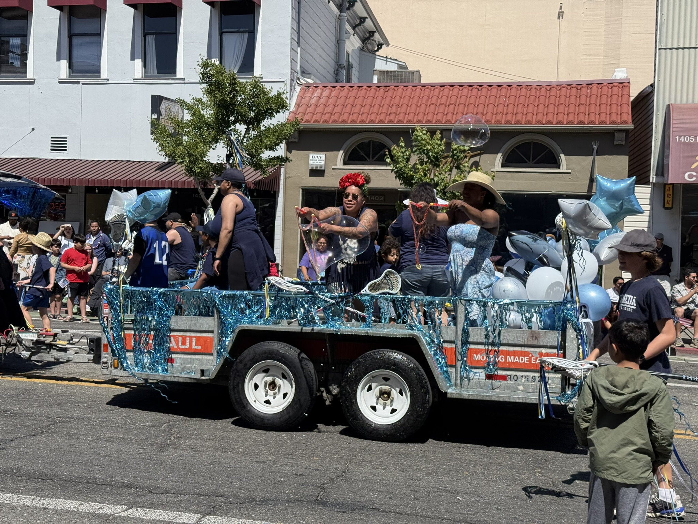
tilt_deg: +0.3
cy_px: 262
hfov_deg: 39.7
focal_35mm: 48
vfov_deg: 30.3
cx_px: 349
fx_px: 968
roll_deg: -2.1
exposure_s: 1/3891
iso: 64
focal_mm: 6.76
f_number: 1.78
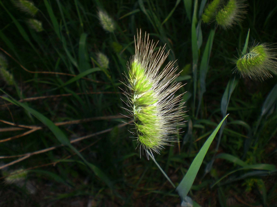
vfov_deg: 37.7
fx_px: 304
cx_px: 138
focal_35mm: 38
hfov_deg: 49.0
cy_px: 104
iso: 50
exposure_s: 1/60
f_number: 4.4
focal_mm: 6.3
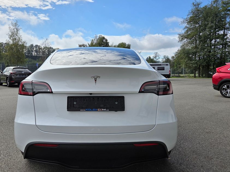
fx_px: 186
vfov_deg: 49.7
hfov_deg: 63.1
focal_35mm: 28
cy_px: 82
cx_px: 96
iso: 64
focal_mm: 5.4
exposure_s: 1/7891
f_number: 1.8
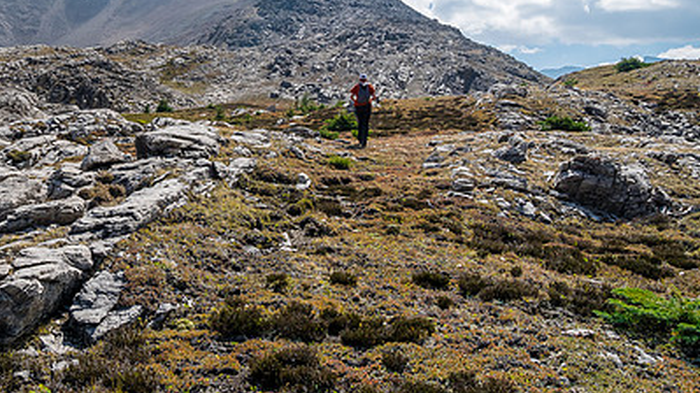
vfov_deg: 31.0
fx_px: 705
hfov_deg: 51.4
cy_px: 148
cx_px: 209
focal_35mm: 38
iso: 200
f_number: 8
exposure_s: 1/200
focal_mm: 12
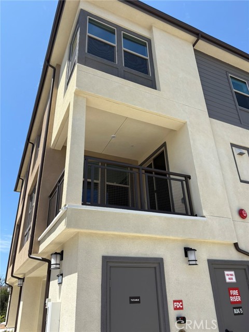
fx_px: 249
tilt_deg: +28.8
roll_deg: +0.9
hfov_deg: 53.1
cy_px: 166
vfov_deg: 67.3
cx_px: 124
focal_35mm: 26
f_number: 1.6
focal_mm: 5.96
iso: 50
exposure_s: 1/2208
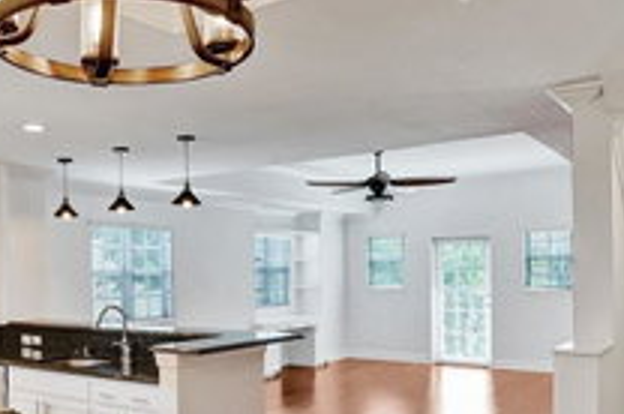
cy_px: 285
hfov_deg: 50.8
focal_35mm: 37
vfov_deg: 35.4
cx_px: 195
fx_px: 640
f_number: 3.5
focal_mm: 16
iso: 1600
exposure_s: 1/400
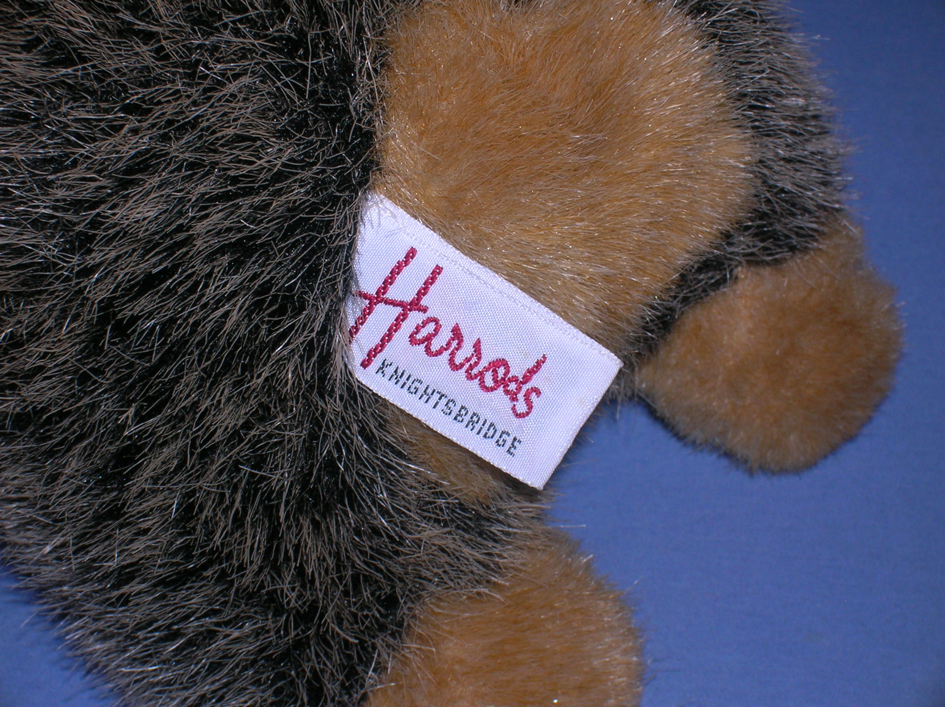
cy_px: 354
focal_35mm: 102
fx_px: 2782
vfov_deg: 14.5
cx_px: 472
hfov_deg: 19.3
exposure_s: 1/60.1
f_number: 8.2
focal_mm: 17.1
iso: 50
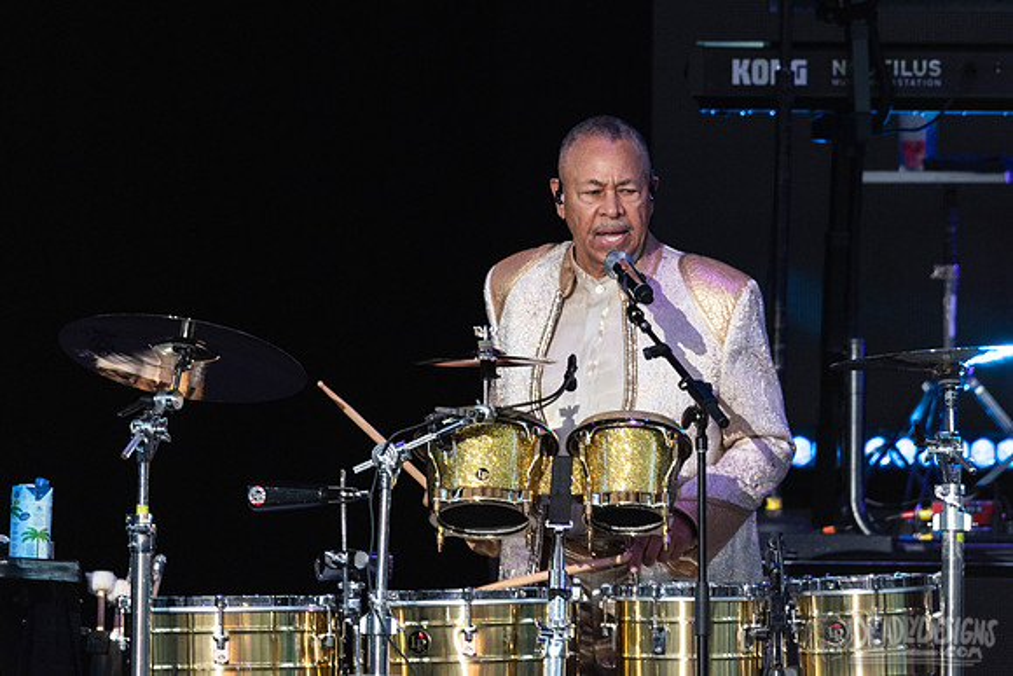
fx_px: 25386
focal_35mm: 902
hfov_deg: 2.3
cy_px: 168
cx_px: 698
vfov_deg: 1.5
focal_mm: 600
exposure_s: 1/320
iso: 1000
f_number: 6.3
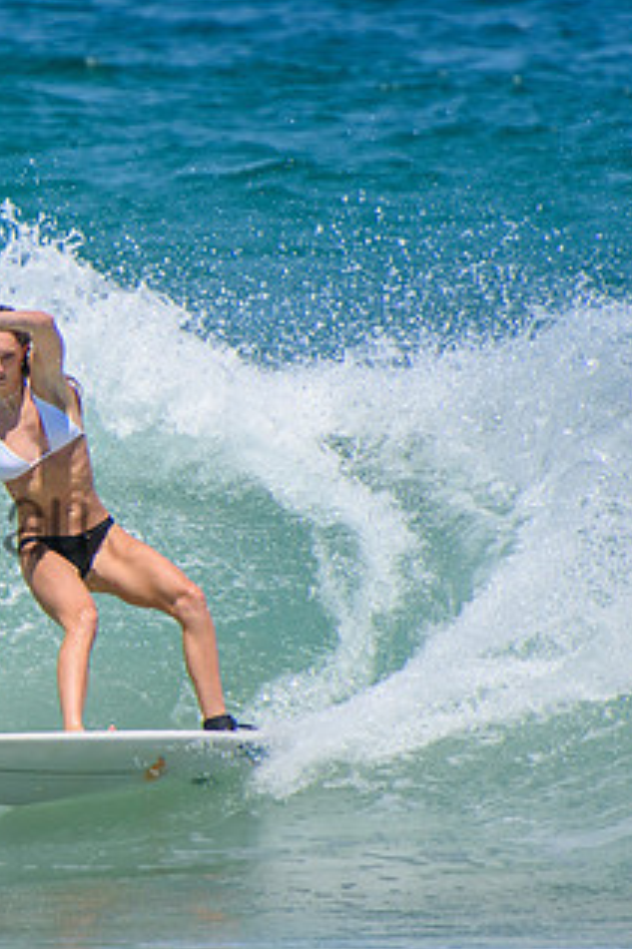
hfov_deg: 1.2
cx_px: -228
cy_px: 486
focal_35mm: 1099
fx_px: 28970
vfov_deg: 1.9
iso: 250
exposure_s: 1/2000
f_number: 5.6
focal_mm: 400
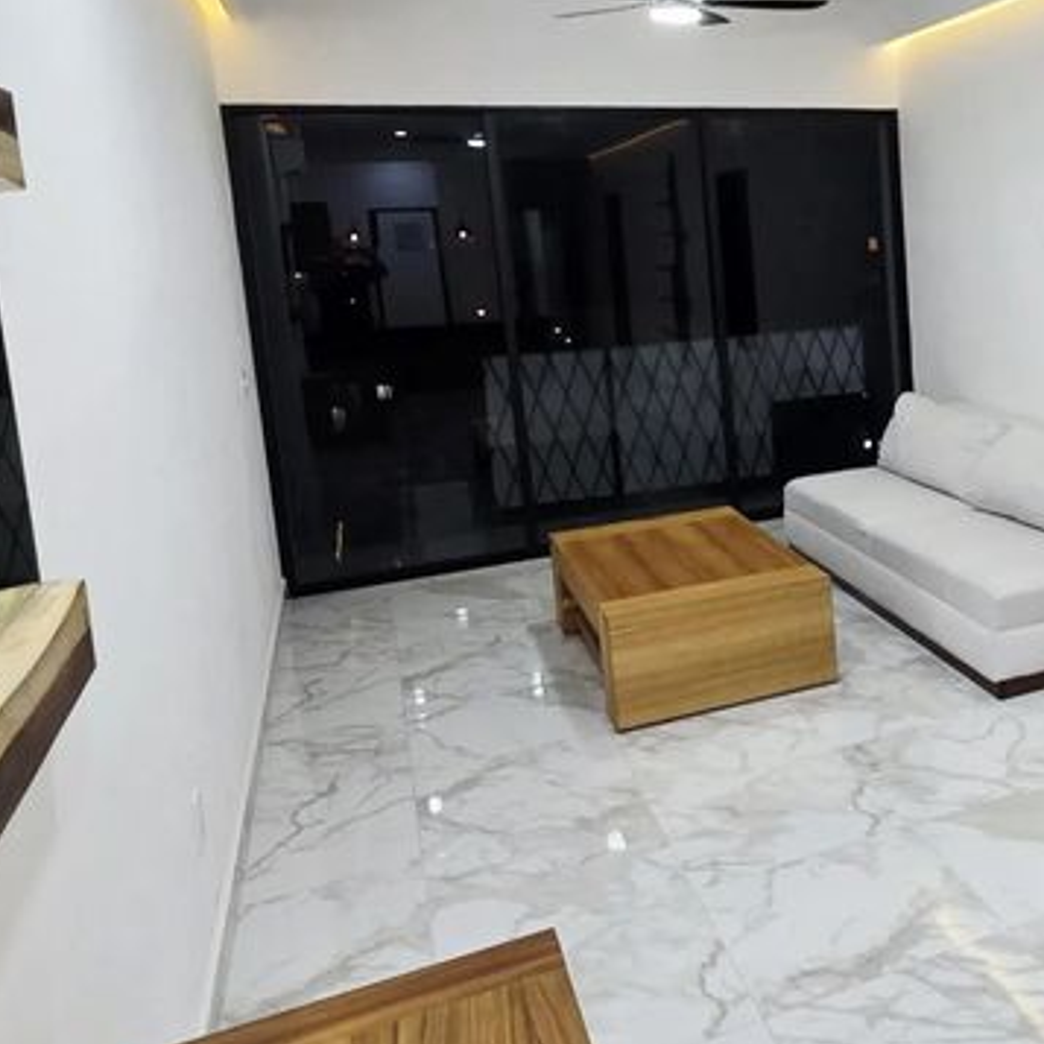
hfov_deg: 42.6
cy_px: 366
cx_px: 1053
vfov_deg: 49.1
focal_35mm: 33
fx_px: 1126
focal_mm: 2.2
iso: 250
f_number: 1.9
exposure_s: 1/60.2
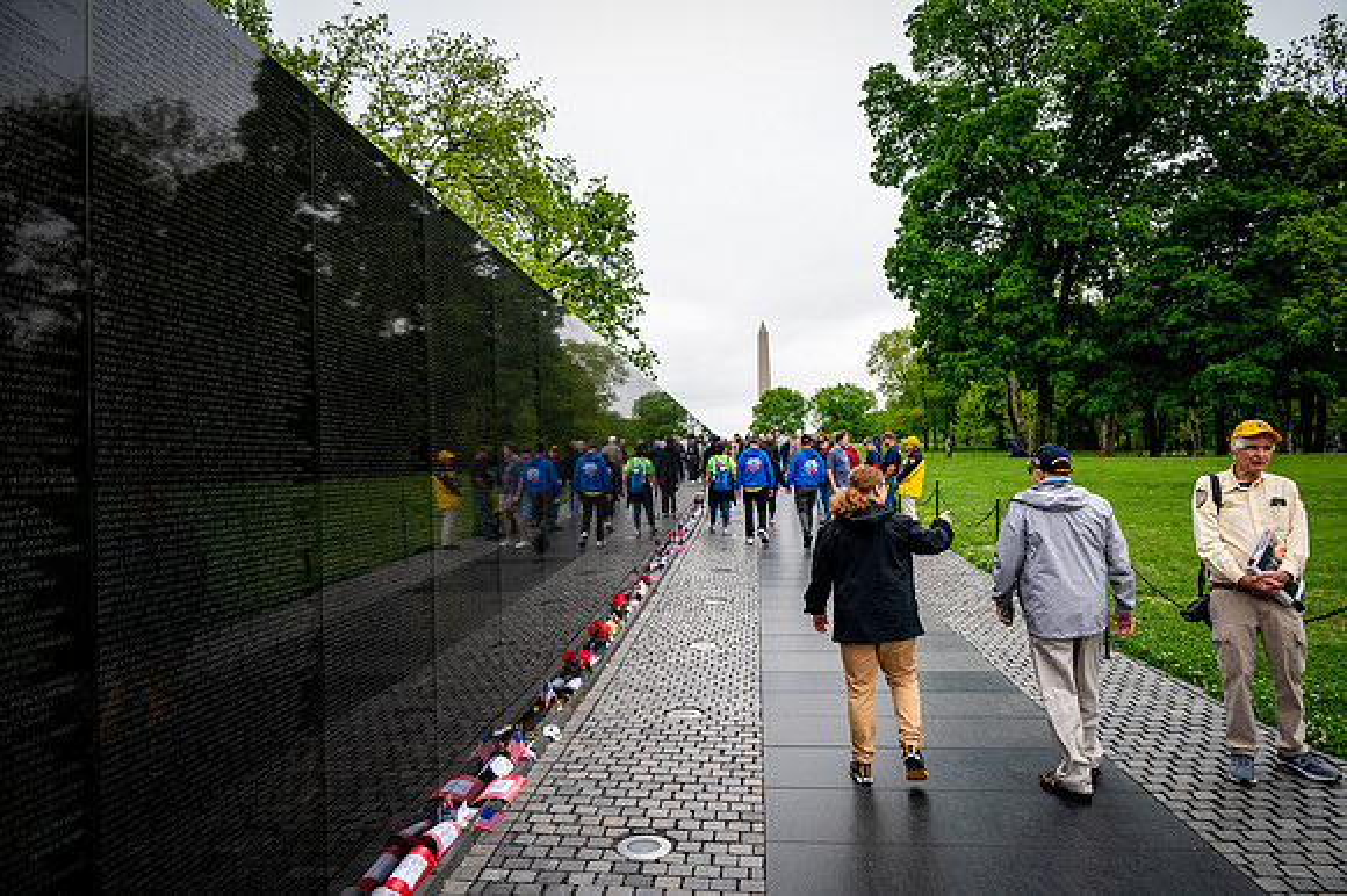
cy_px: 448
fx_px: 897
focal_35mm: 24
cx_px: 674
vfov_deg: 53.1
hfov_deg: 73.8
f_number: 8
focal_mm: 24
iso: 1250
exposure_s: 1/640
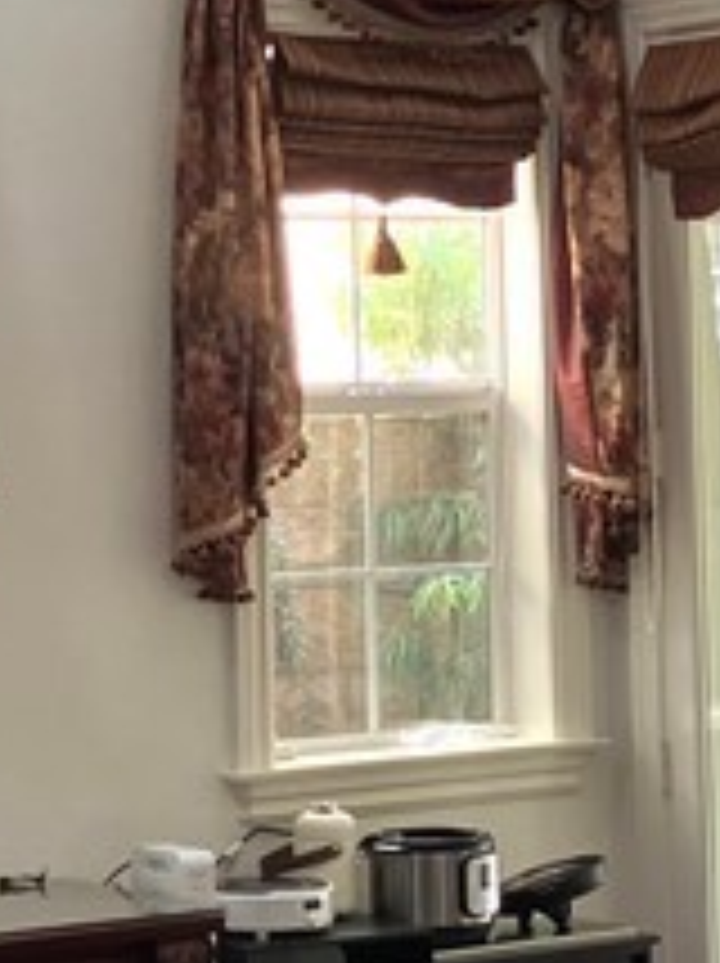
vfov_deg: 14.7
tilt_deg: +1.9
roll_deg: +1.2
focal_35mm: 134
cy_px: 333
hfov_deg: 11.0
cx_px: 374
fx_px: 3724
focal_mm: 3.99
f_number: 1.8
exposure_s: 1/109
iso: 80
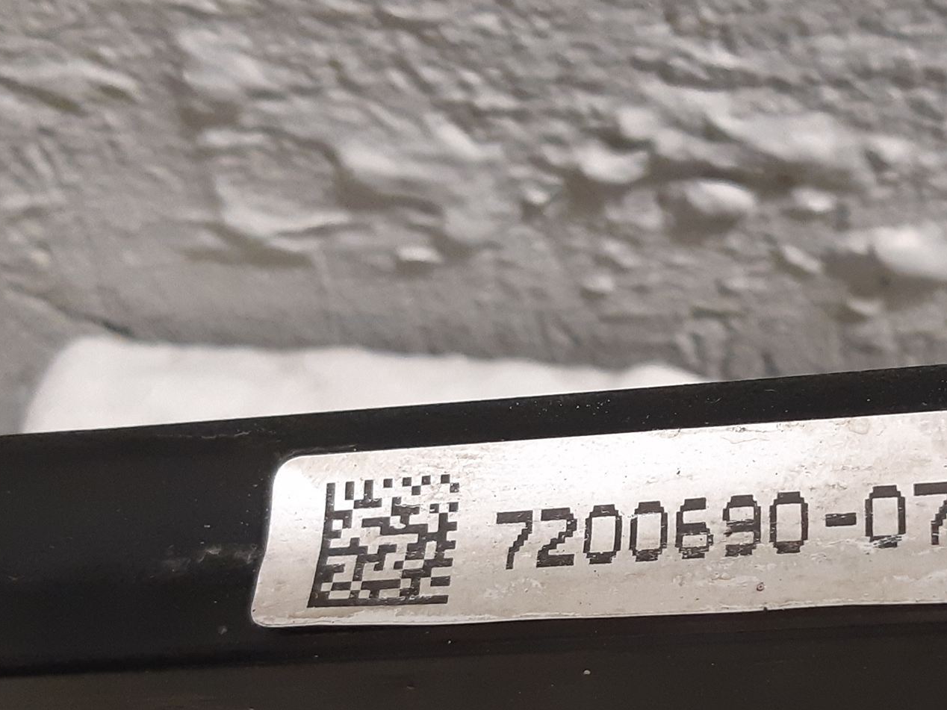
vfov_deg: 33.9
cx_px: 694
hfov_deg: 43.6
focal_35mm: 42
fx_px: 1149
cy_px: 490
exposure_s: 1/33
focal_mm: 3.93
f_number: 1.7
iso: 250
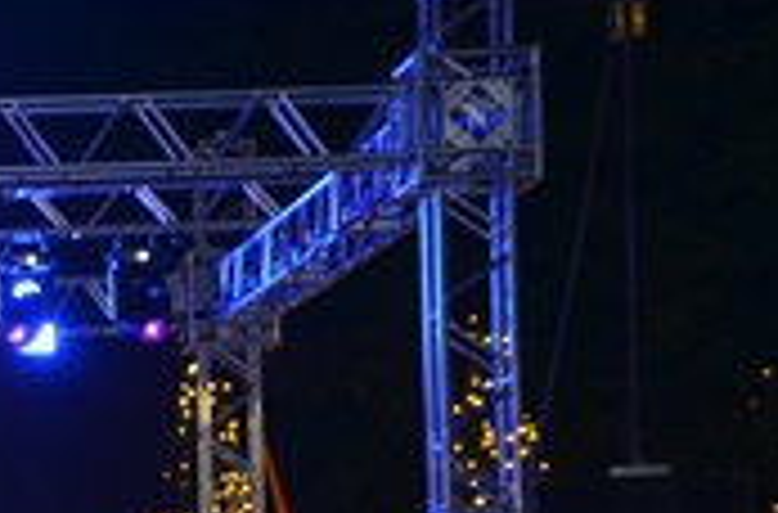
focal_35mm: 219
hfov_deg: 9.1
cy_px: 524
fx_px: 4716
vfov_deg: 6.2
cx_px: -508
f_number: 4.8
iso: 640
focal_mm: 42
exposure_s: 1/60
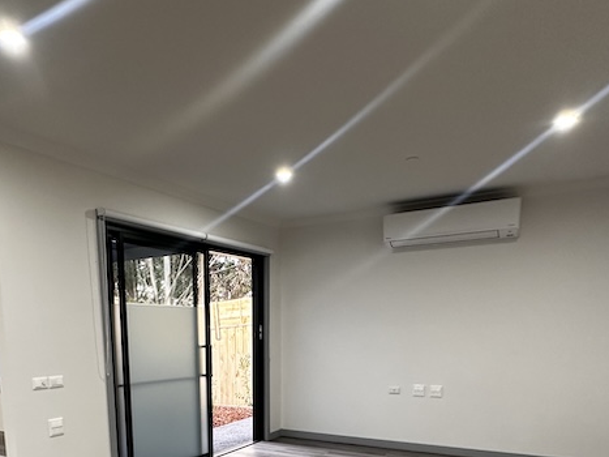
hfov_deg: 59.5
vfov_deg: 42.3
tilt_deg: -9.3
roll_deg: +0.8
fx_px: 528
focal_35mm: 30
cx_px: 246
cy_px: 424
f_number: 2.2
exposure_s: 1/50
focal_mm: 2.22
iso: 200
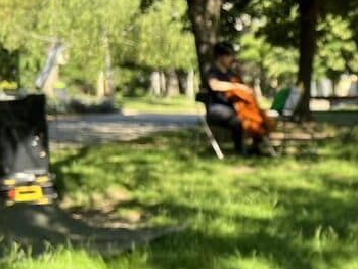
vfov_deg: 19.0
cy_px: 252
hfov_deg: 22.7
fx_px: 787
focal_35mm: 76
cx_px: 474
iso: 50
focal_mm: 5.7
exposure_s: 1/709
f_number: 1.5
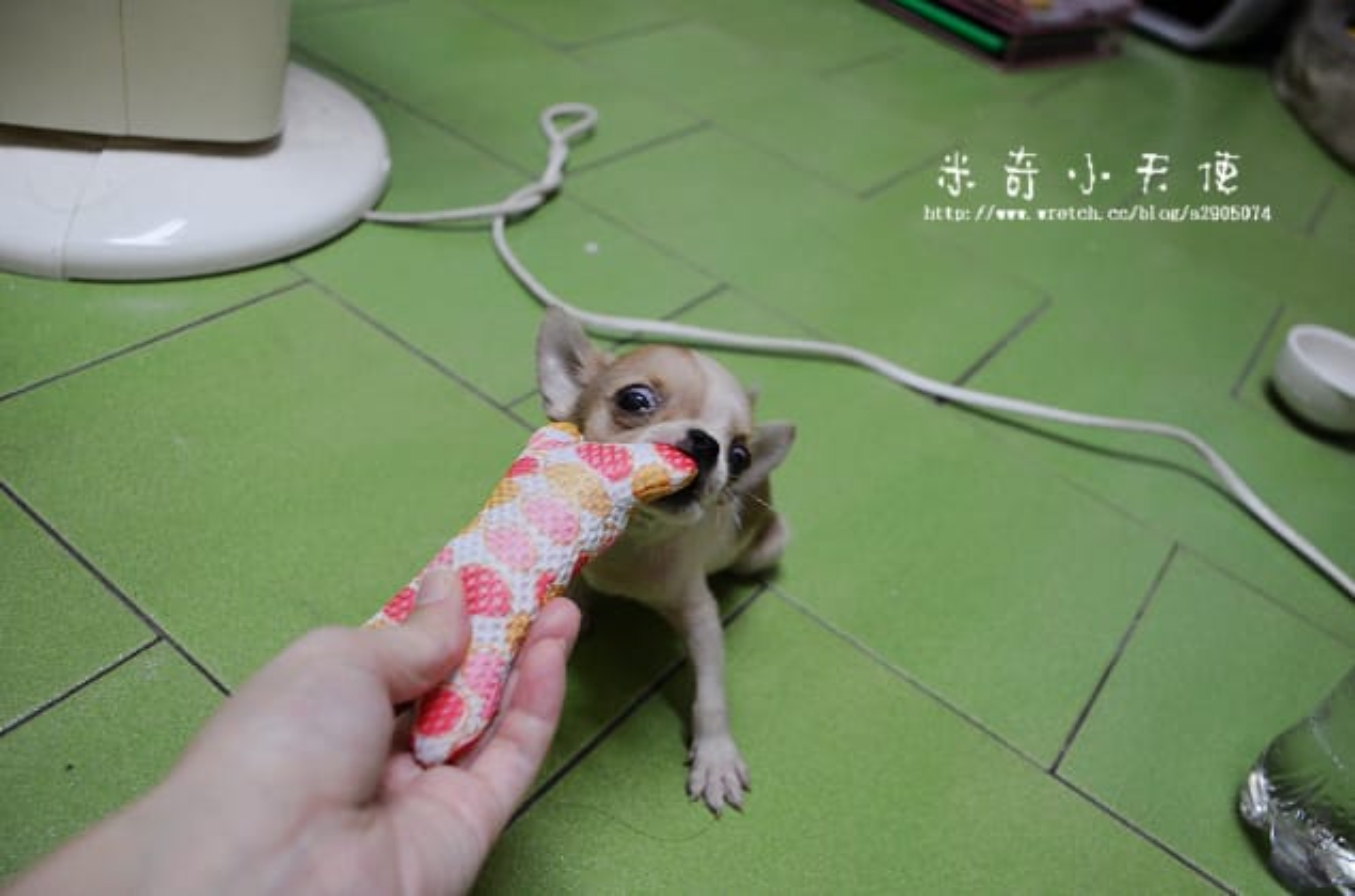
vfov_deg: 41.5
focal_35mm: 32
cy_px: 448
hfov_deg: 59.6
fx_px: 1183
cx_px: 678
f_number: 3.5
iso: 800
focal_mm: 21
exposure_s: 1/60
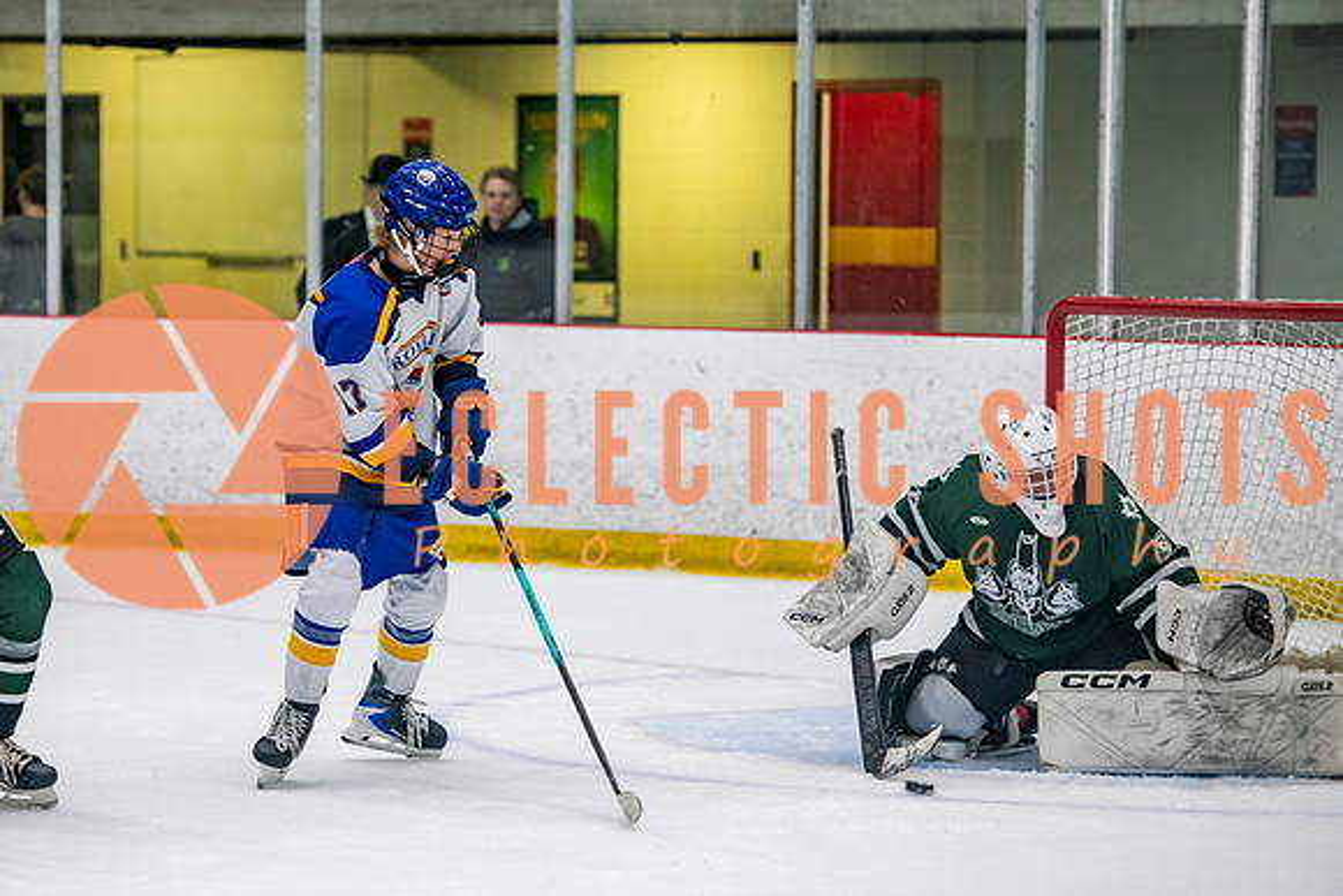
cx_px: 477
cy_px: 400
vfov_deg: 8.5
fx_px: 6060
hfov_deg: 12.6
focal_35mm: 162
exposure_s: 1/640
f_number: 3.2
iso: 2000
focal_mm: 125
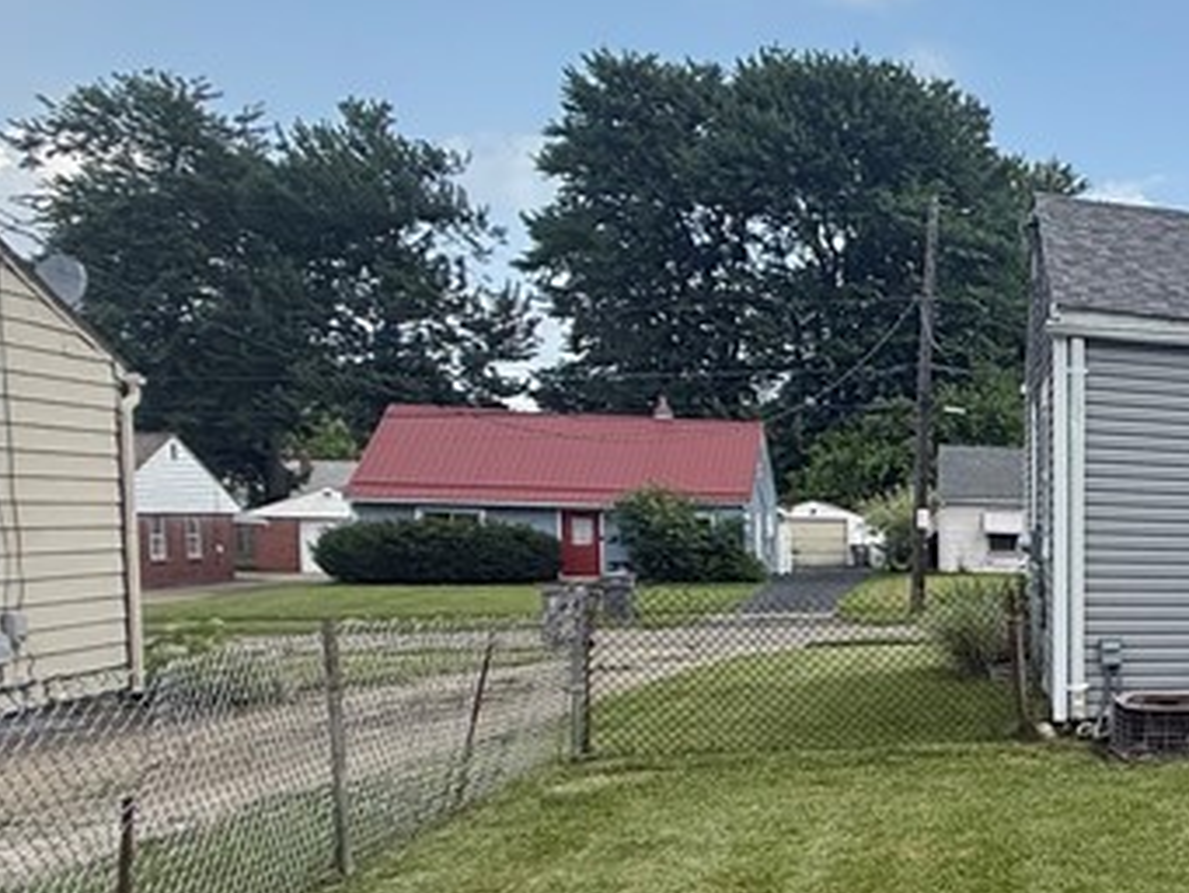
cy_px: 635
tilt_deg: -3.3
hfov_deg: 30.1
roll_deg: -2.0
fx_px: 1443
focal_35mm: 42
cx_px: 1702
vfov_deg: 33.9
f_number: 2.2
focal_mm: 2.22
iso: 50
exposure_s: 1/1534
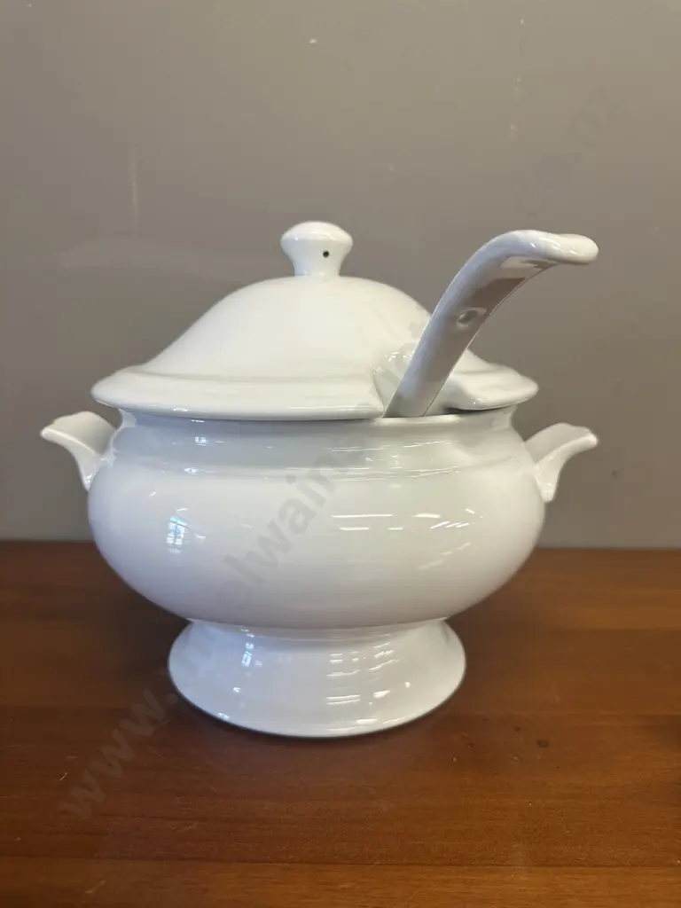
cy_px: 454
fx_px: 630
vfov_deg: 71.6
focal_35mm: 24
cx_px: 340
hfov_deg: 56.8
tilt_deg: -11.2
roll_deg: -0.5
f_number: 1.78
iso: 125
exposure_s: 1/100
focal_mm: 6.86
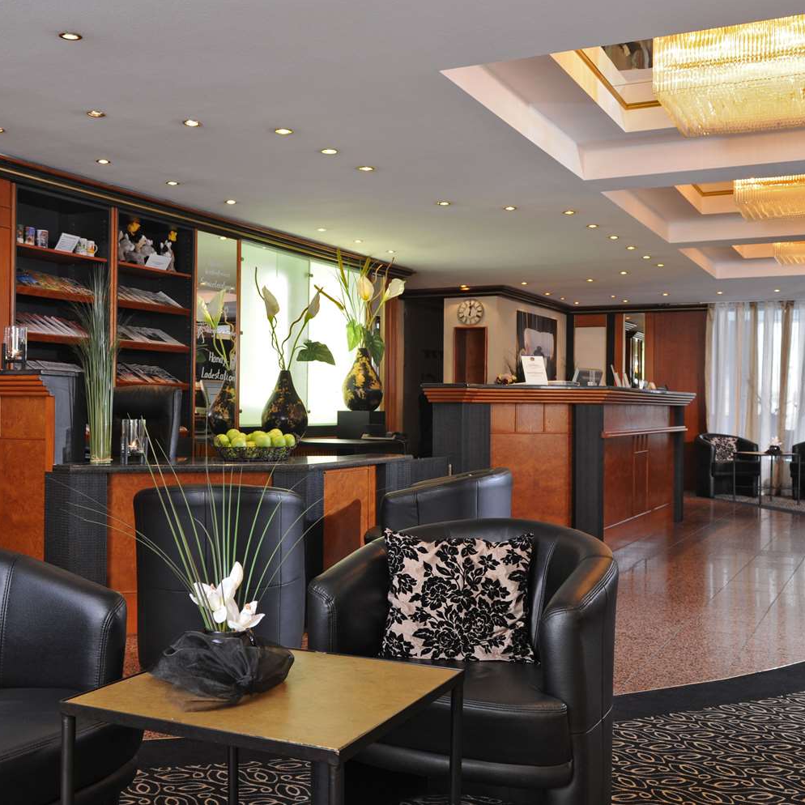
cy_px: 402
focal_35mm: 41
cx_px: 364
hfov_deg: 40.9
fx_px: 1079
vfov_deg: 40.9
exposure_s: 1/10
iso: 400
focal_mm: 32
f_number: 6.3
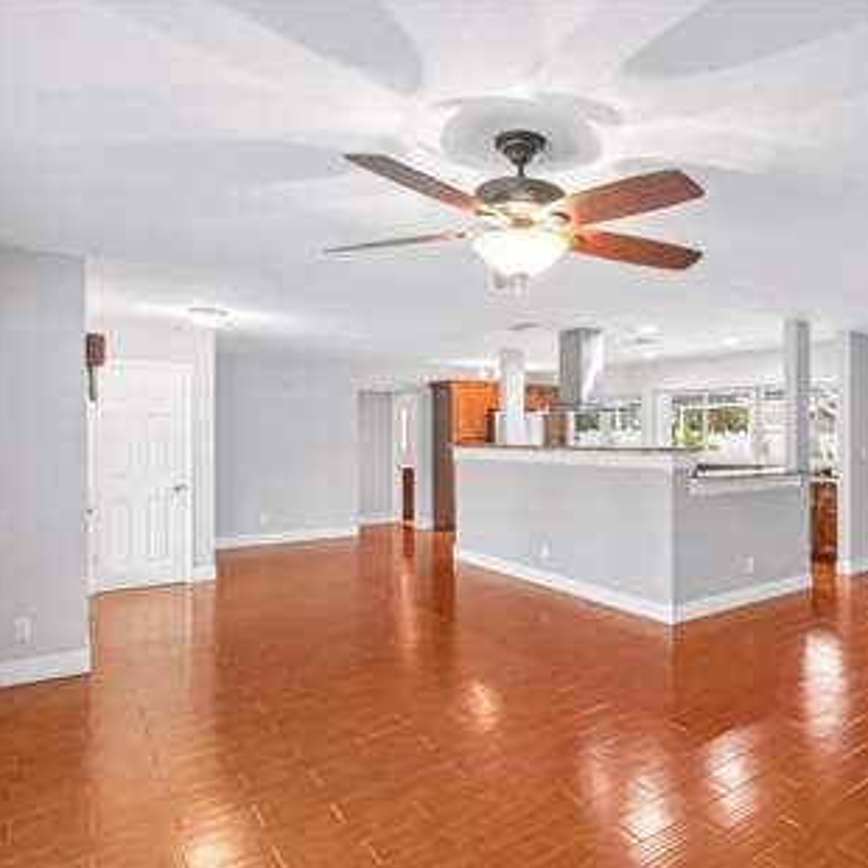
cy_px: 441
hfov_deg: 70.2
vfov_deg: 72.1
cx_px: 574
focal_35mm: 21
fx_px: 596
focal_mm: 16
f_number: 8
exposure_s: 1/8
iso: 400
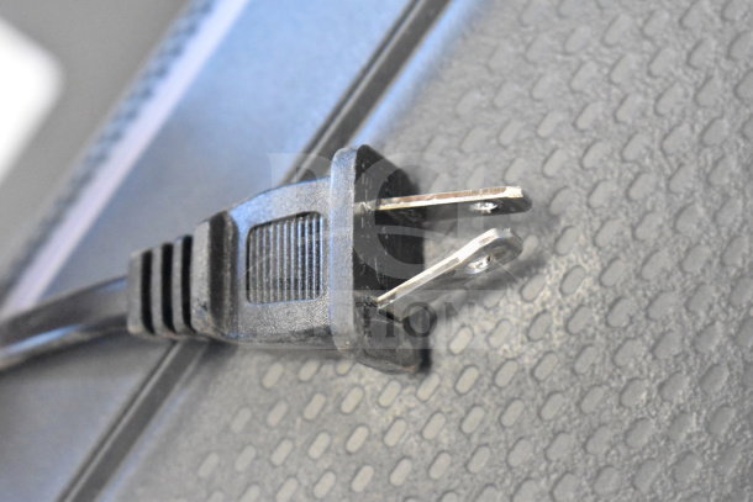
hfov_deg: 24.6
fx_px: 1726
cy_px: 251
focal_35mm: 82
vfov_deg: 16.6
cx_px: 376
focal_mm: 55
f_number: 5.6
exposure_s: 1/100
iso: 12800
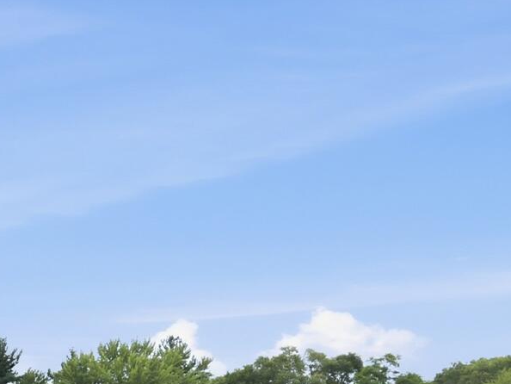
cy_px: 666
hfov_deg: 17.1
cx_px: -309
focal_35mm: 101
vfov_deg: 13.3
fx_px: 1492
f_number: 1.8
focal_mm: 8.7
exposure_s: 1/2000
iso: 230
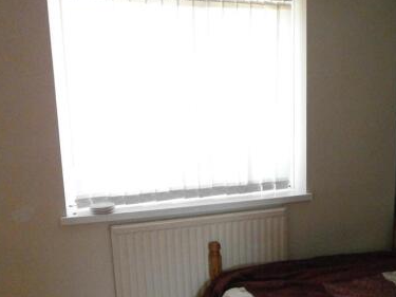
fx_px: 480
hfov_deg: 43.7
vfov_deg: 34.1
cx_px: 286
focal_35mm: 42
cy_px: 191
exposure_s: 1/250
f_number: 2.9
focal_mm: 4.8
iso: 800
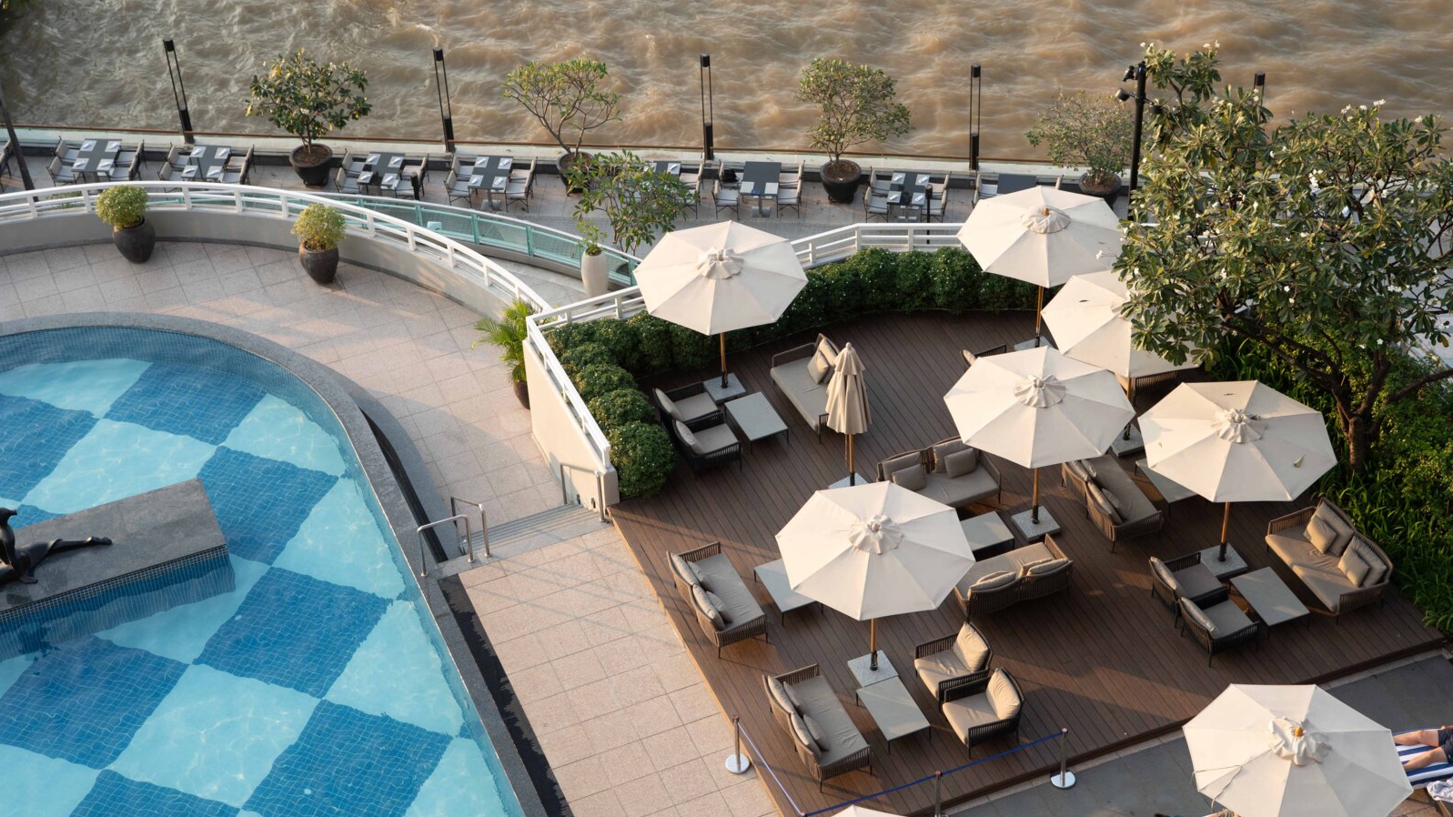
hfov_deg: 31.0
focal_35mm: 68
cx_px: 725
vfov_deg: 17.7
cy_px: 352
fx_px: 2620
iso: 100
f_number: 5.6
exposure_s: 1/80
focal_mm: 64
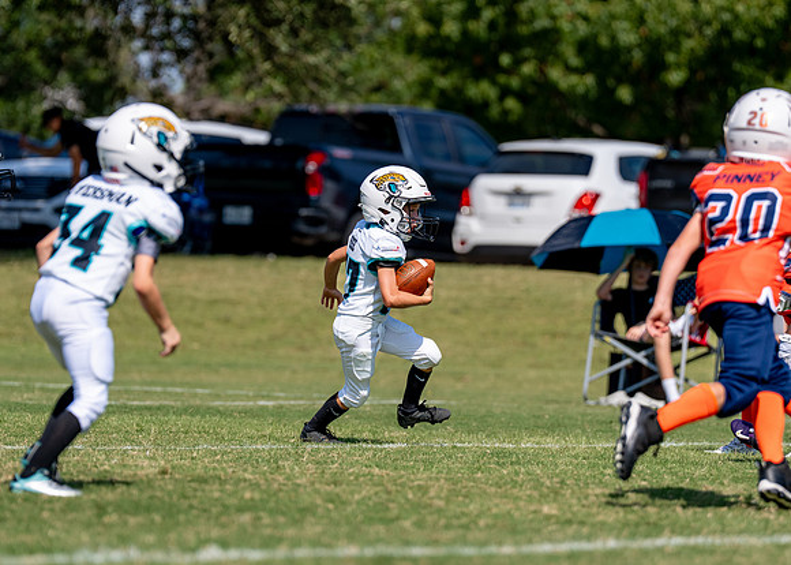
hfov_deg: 7.0
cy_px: 245
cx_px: 393
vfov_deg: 5.0
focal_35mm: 287
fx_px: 6454
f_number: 3.5
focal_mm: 200
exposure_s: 1/4000
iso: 200
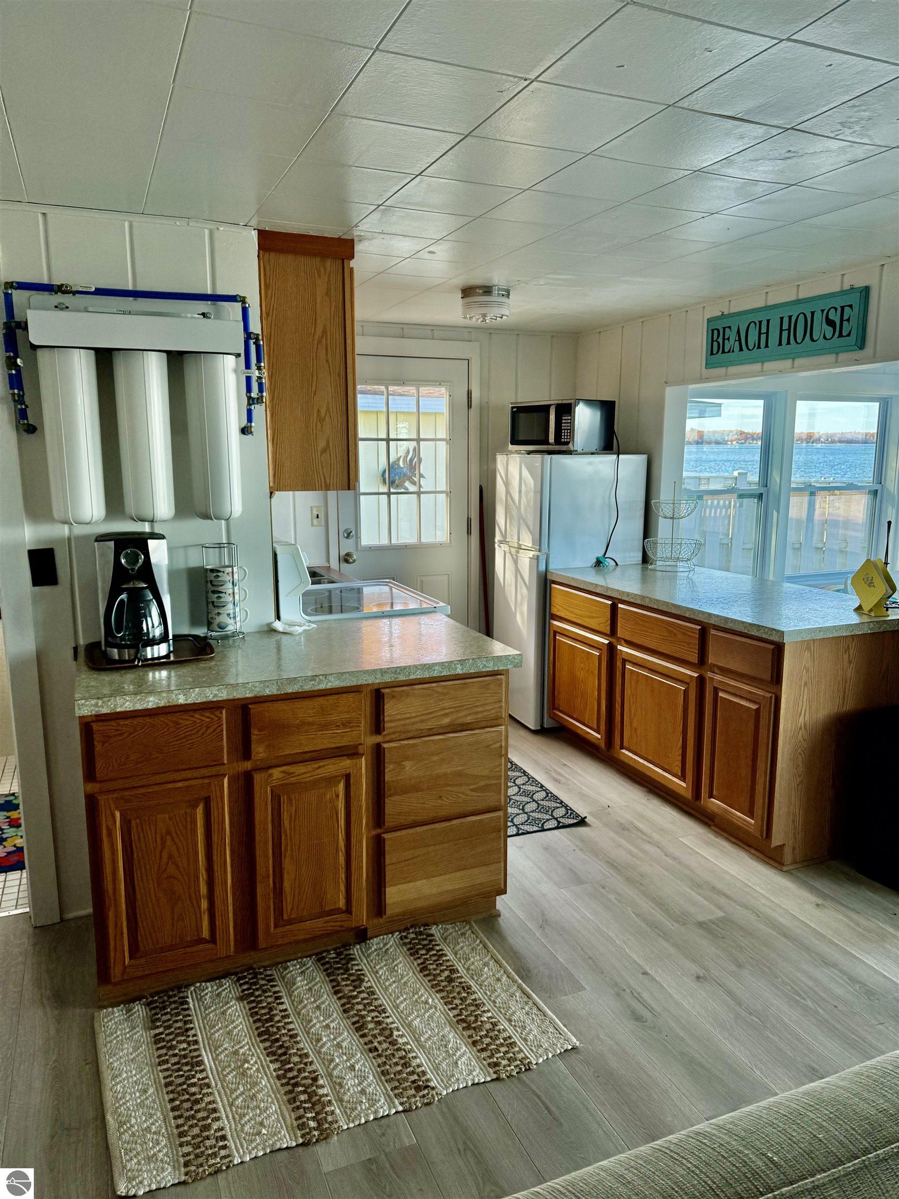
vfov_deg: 71.6
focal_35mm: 24
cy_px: 600
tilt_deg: -10.0
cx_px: 450
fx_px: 831
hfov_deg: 56.8
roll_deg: -0.6
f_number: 1.78
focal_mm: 6.76
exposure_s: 1/328
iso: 80
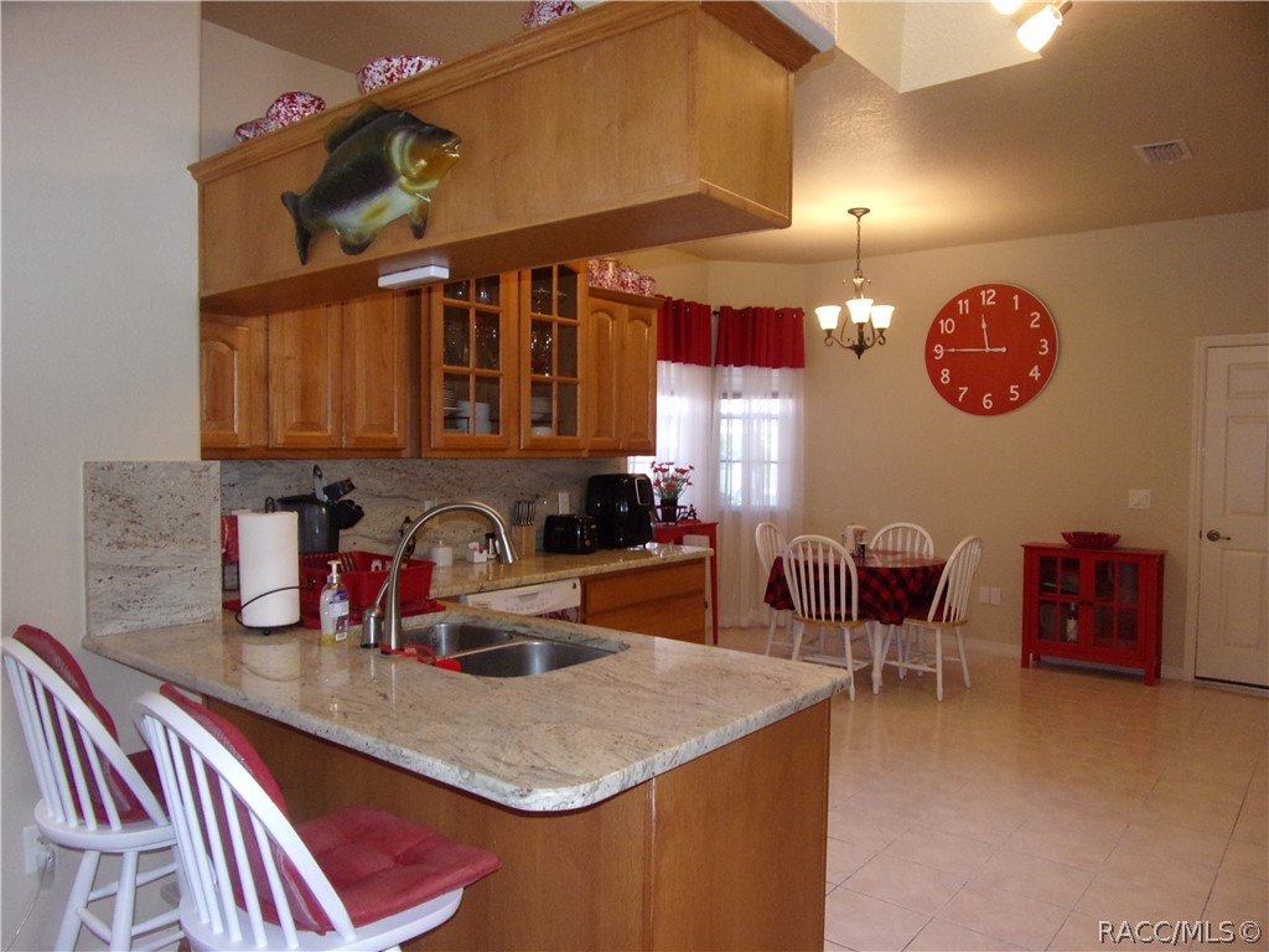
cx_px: 634
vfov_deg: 56.8
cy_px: 476
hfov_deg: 71.6
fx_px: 880
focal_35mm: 24
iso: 200
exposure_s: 1/34
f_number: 3.3
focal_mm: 4.3
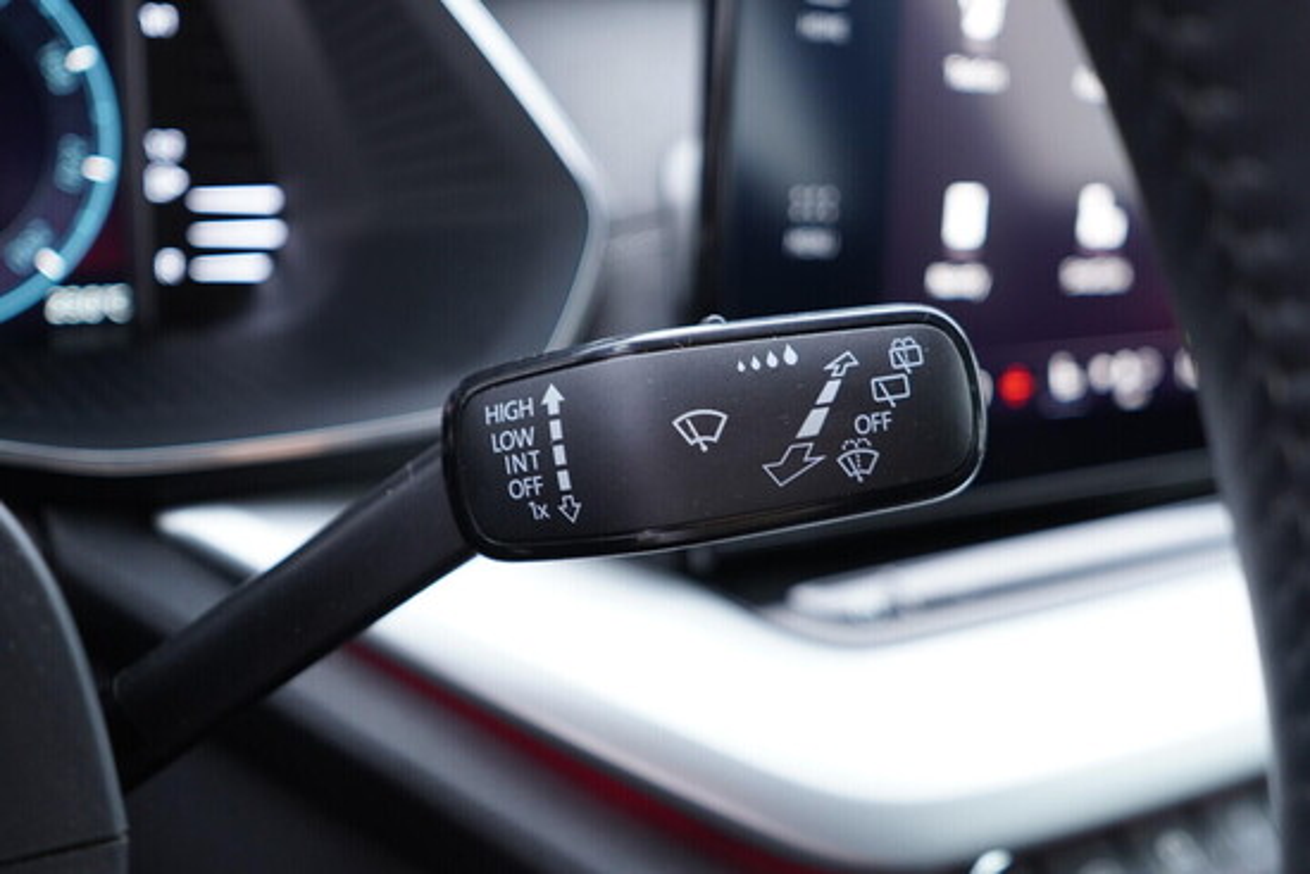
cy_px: 437
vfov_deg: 36.9
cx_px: 655
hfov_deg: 53.1
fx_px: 1310
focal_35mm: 36
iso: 500
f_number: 2.8
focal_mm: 24
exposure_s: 1/40
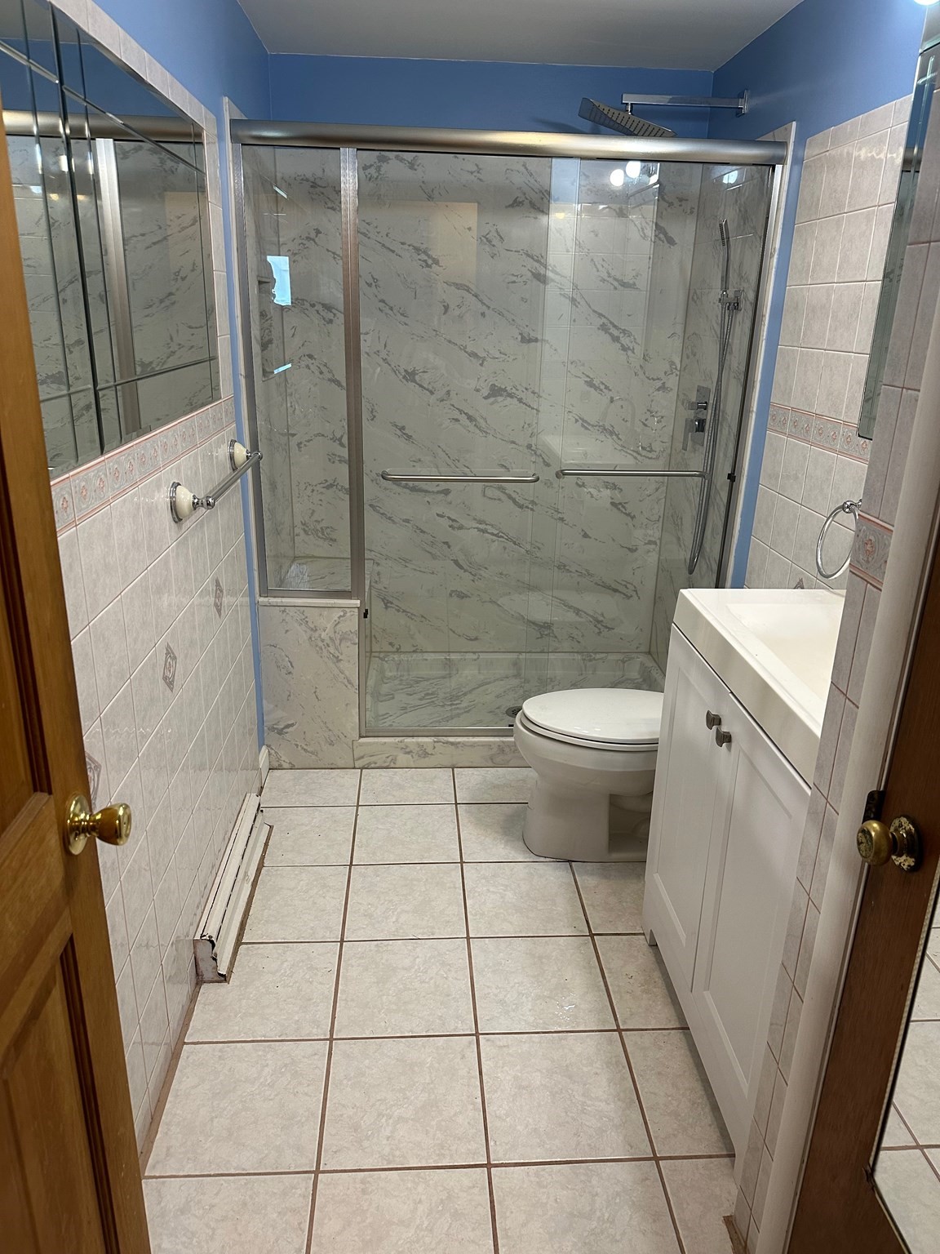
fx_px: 869
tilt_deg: -20.3
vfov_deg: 71.6
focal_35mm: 24
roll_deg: -1.6
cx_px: 470
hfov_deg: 56.8
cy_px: 627
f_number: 1.78
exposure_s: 1/120
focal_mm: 6.86
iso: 200
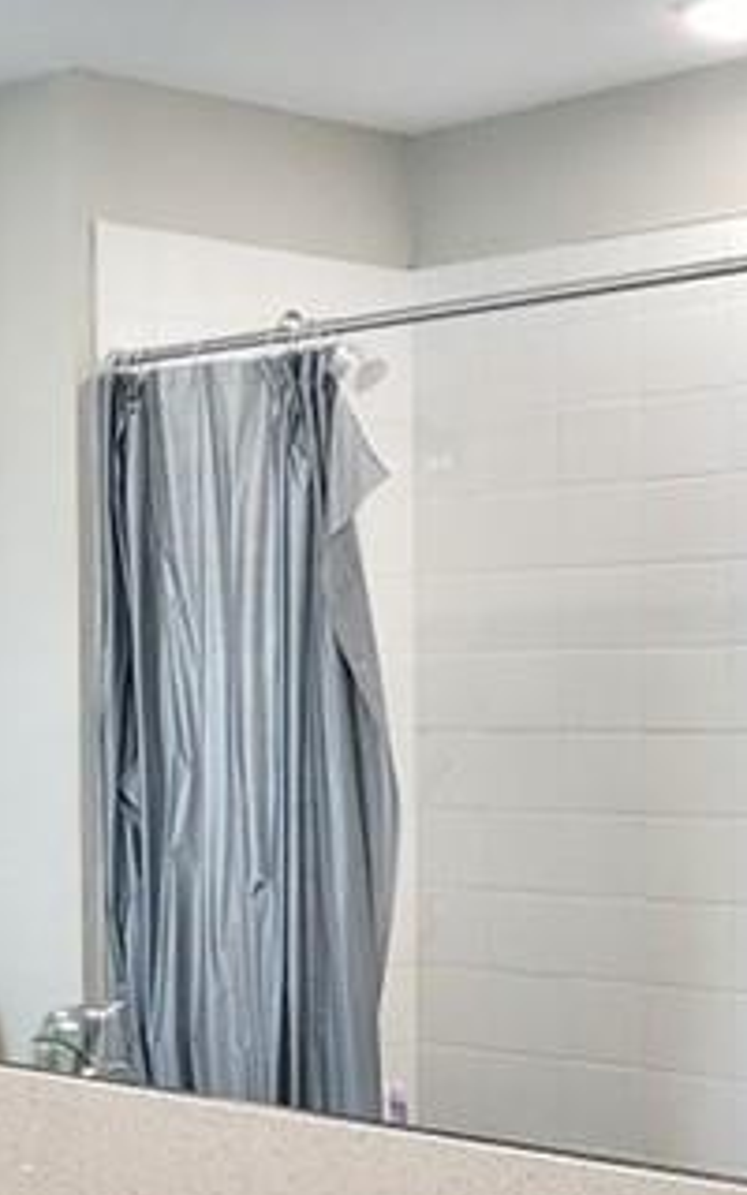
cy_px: 624
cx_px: -609
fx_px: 2248
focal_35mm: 69
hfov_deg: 15.9
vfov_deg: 29.8
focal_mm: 2.2
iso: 125
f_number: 2.2
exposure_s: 1/60
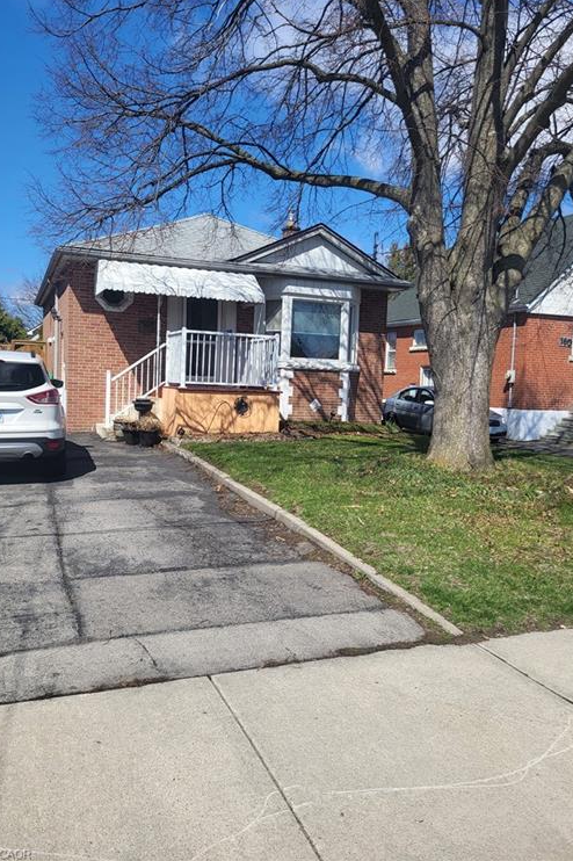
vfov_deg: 65.5
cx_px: 267
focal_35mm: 28
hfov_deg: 46.3
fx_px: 669
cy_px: 417
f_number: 1.8
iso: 40
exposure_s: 1/2693
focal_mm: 5.4
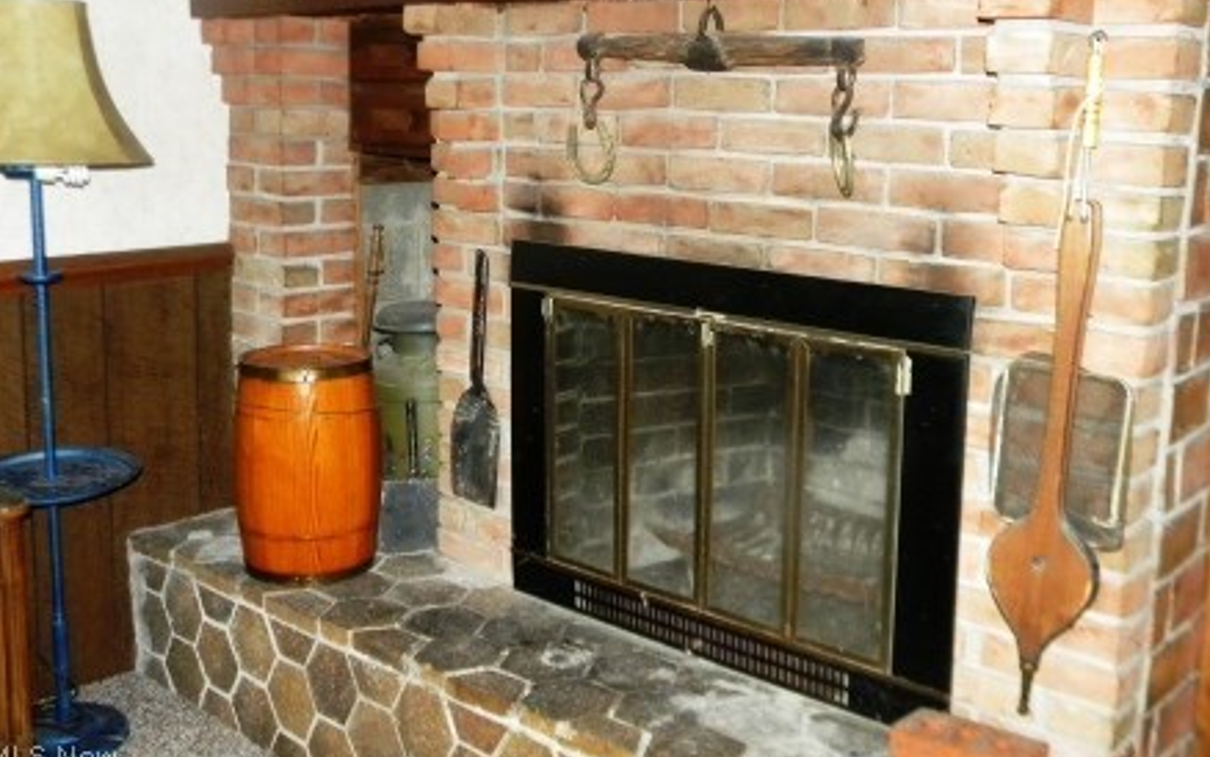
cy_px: 312
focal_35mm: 39
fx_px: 1286
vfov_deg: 32.7
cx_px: 599
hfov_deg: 50.4
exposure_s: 1/30
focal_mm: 6.4
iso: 400
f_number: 3.7
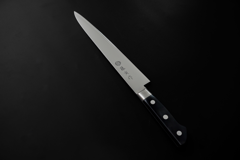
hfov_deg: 52.0
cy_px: 80
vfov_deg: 36.0
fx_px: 246
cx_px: 120
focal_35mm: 37
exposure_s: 1/160
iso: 400
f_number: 5
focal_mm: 24.6
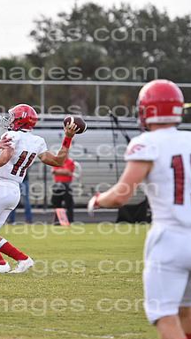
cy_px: 170
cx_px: -40
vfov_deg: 5.9
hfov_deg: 3.3
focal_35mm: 368
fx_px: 3311
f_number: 3.2
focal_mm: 155
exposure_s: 1/1250
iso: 1600
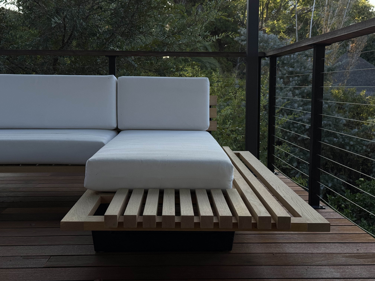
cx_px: 188
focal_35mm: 48
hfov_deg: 39.7
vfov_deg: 30.3
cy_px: 140
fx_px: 520
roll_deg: +0.5
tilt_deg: -6.1
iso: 64
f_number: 1.78
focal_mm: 6.76
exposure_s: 1/1055
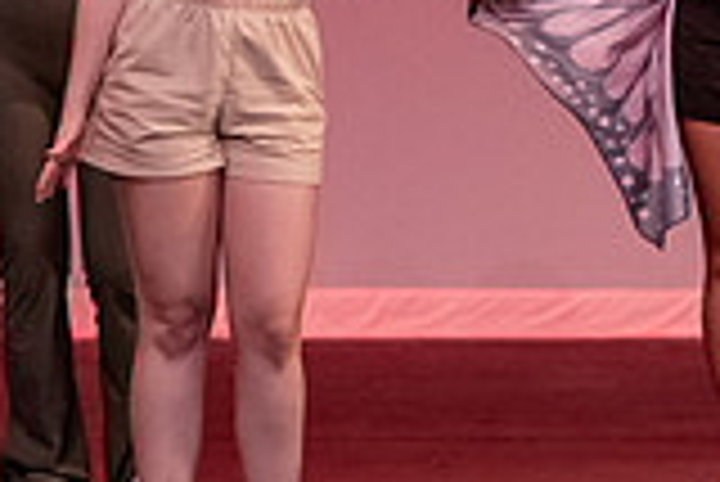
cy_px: -61
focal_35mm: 435
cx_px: 369
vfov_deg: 3.2
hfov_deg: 4.7
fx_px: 8708
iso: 4000
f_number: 3.2
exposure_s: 1/320
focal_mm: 120
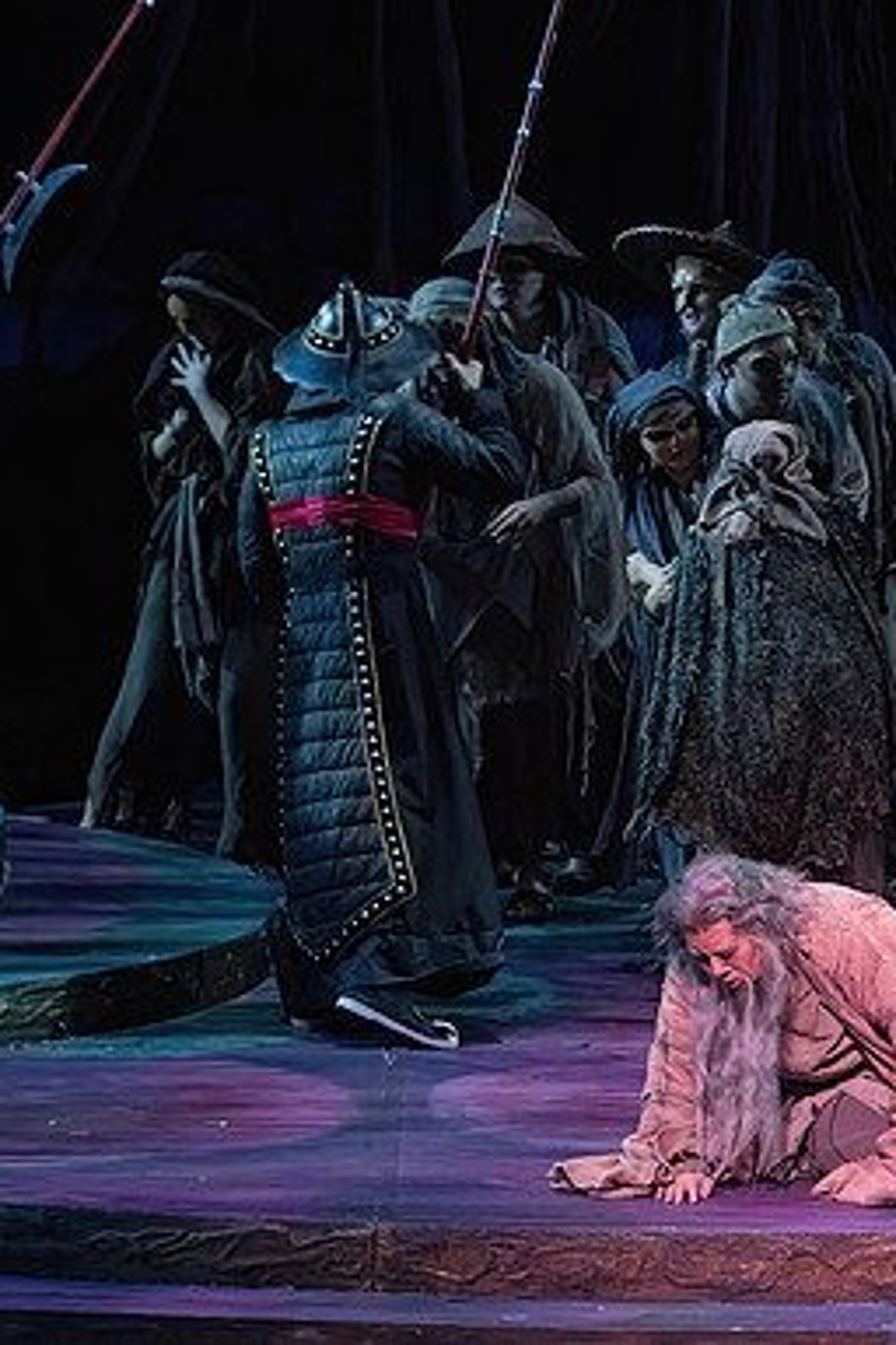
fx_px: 11274
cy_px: 671
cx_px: 948
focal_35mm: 302
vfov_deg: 6.8
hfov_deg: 4.5
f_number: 9
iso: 20000
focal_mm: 200
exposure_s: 1/320
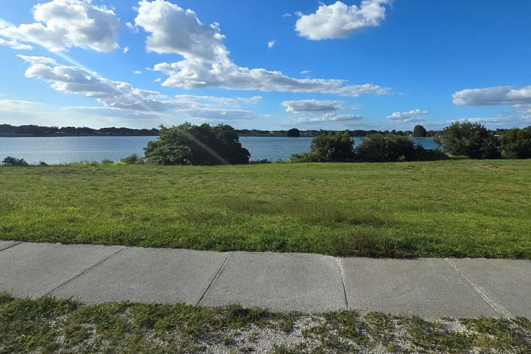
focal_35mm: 18
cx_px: 306
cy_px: 134
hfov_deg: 89.3
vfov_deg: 66.4
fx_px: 265
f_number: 2.2
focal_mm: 2.2
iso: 50
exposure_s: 1/3246
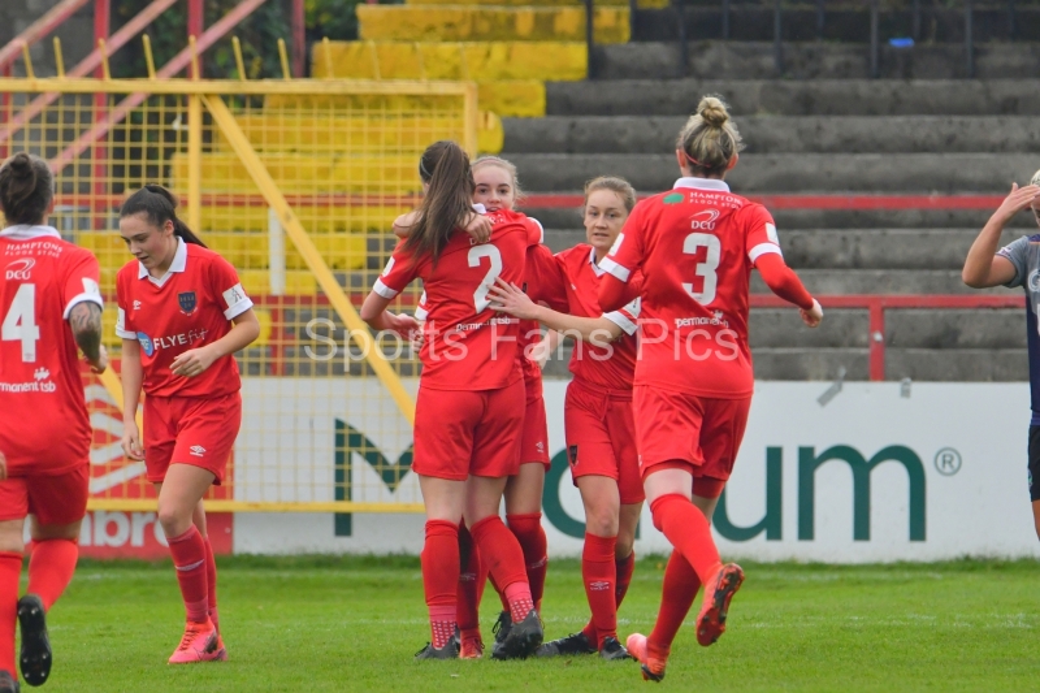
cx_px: 520
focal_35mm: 900
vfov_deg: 1.5
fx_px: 25993
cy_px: 346
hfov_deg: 2.3
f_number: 6
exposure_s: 1/800
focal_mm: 450
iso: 1250
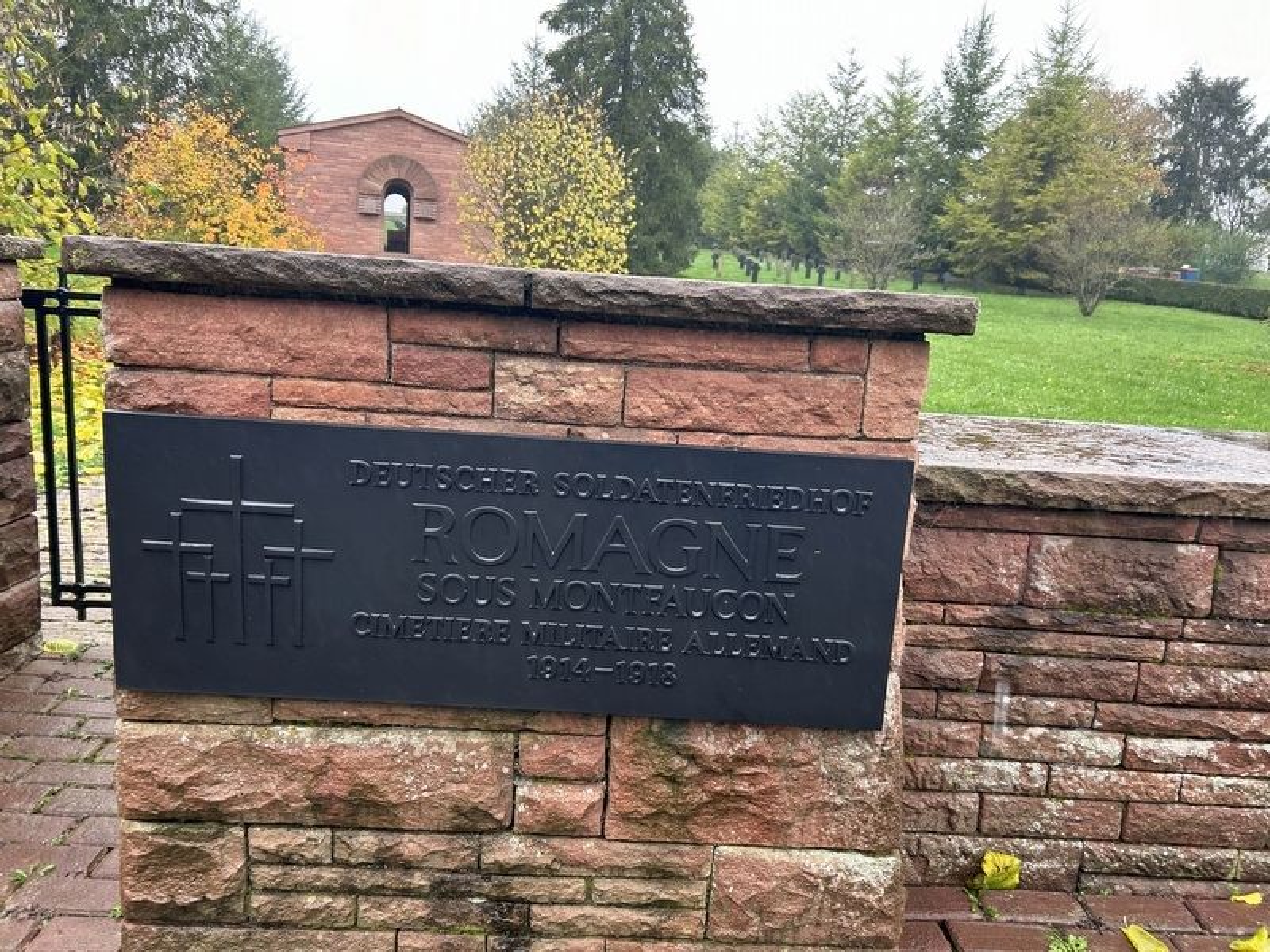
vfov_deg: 53.1
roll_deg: -2.8
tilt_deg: -10.1
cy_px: 476
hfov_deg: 67.3
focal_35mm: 26
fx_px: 954
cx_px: 635
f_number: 1.5
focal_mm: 5.7
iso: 100
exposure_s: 1/121
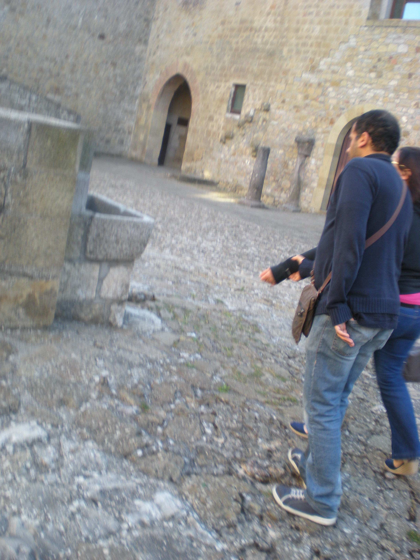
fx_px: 615
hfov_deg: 37.7
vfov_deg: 49.0
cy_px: 280
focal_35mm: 38
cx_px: 210
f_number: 3.1
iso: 75
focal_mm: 6.3
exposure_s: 1/46.8
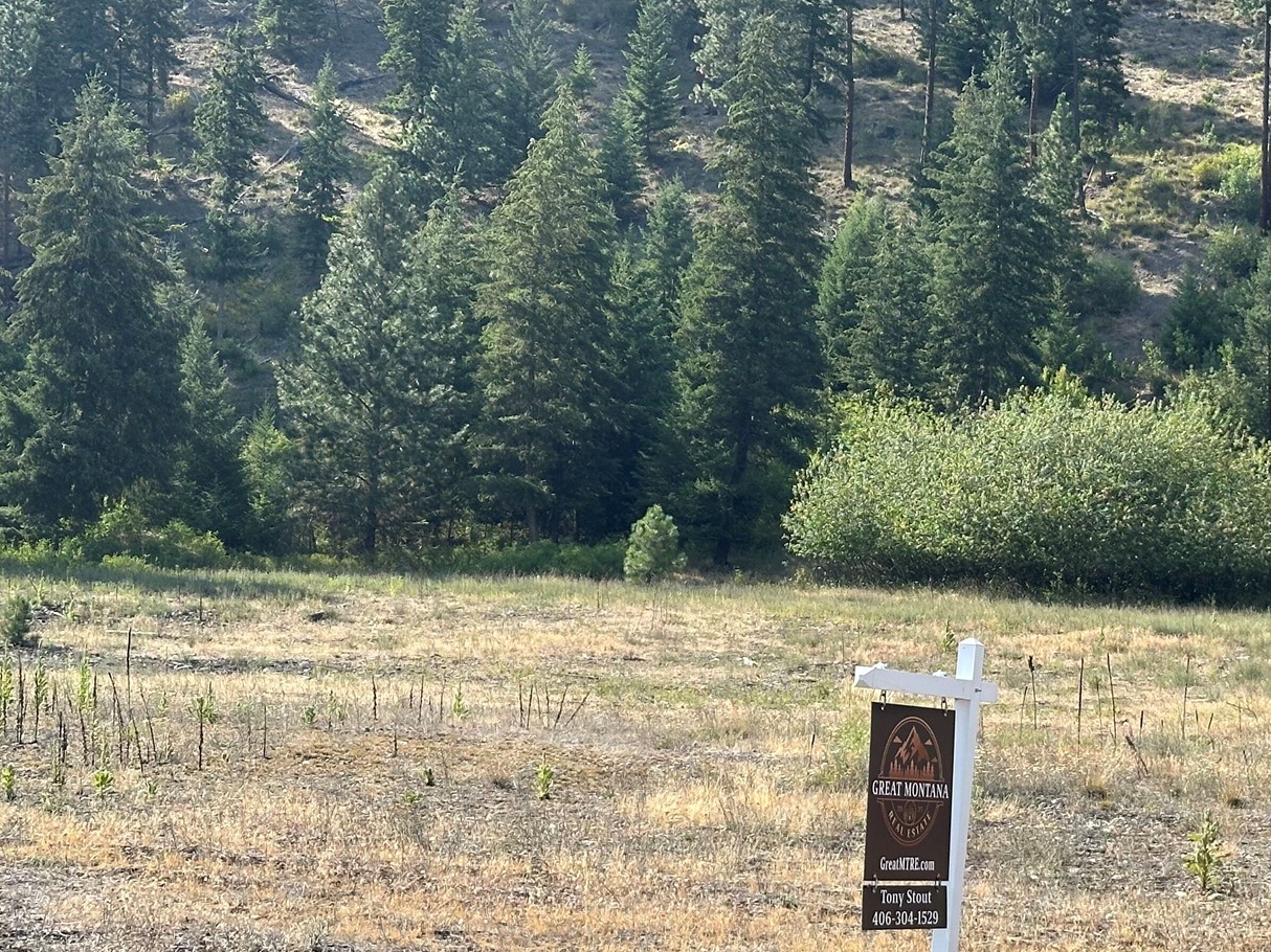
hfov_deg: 23.9
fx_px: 2973
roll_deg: -2.8
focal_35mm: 81
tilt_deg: +3.4
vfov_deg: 18.2
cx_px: 953
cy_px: 534
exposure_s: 1/1953
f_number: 1.78
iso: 64
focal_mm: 6.86
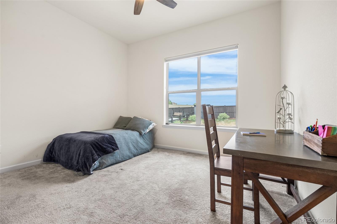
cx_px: 168
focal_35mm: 16
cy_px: 112
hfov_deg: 96.7
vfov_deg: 73.7
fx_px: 150
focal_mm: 16
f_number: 8
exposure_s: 1/1.25
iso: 200
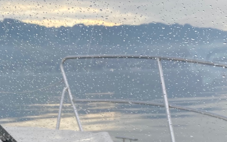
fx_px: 582
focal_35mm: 94
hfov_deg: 22.0
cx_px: 77
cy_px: 229
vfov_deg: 13.0
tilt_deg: -15.3
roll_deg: +2.8
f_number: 1.8
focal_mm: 4.25
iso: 32
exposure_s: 1/233
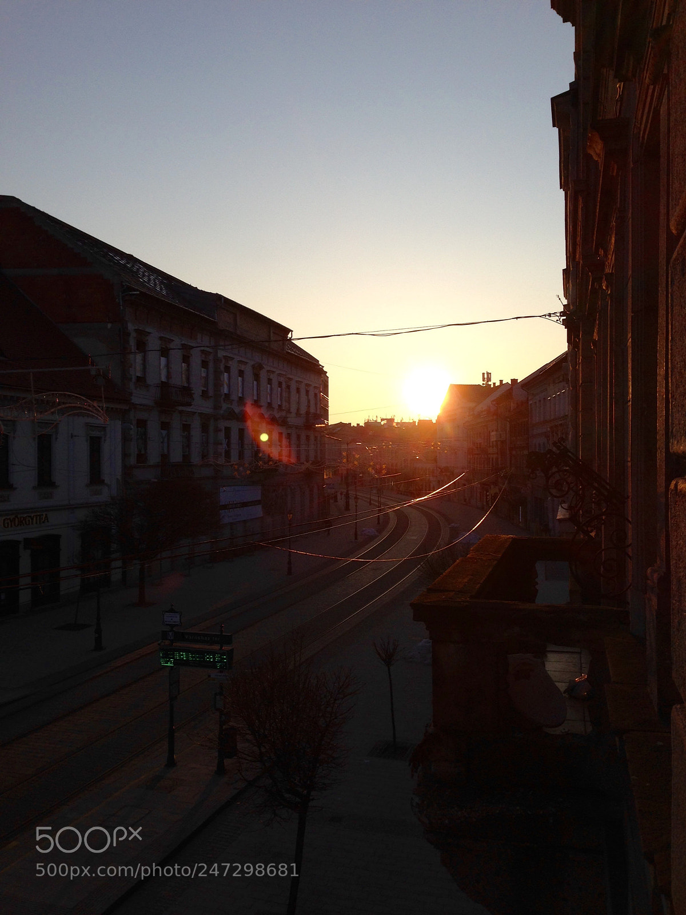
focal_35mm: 33
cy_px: 458
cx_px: 343
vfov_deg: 55.4
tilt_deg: +2.9
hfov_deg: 42.9
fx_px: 872
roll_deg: +0.6
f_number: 2.4
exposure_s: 1/1323
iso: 50
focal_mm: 4.12
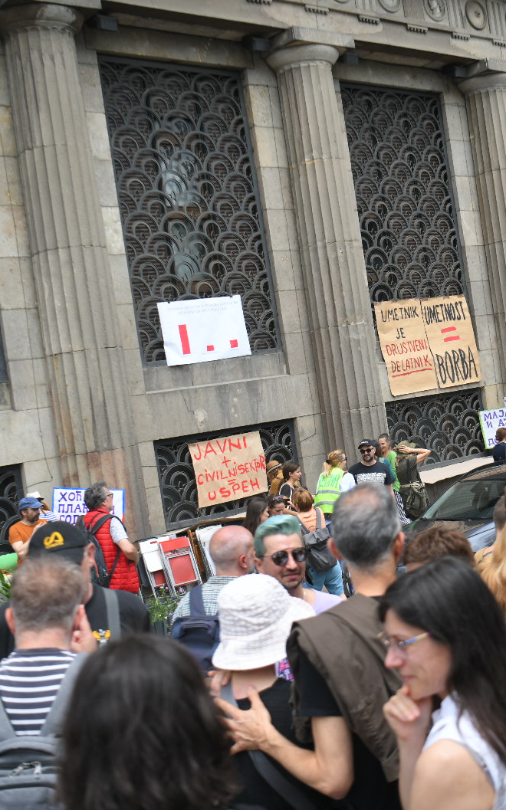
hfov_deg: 25.4
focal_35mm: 50
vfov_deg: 40.3
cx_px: 399
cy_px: 404
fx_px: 1104
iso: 200
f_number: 2.8
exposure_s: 1/1600
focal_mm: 32
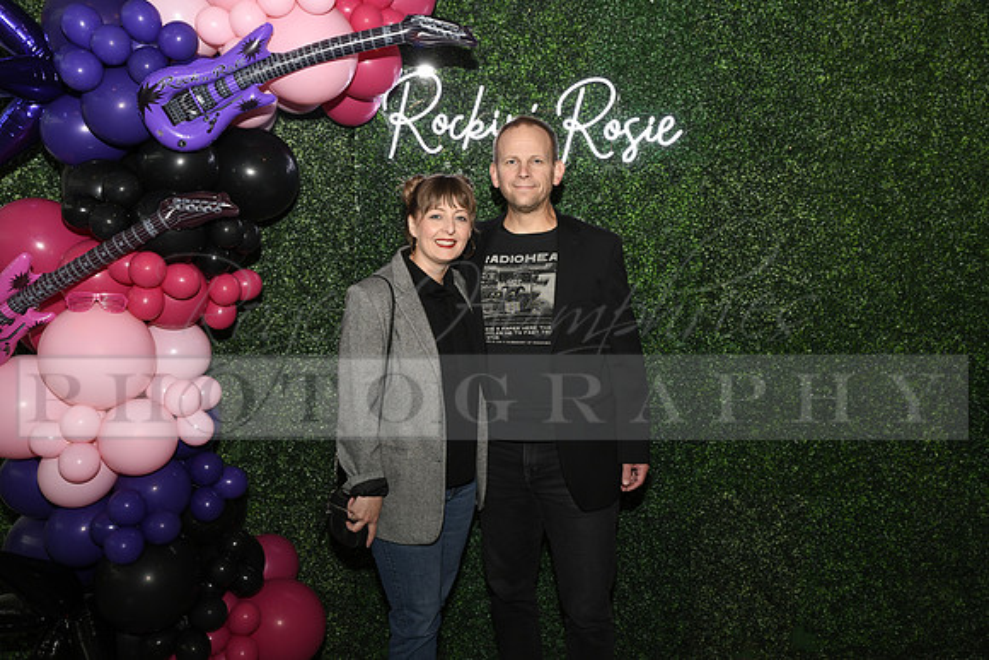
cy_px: 330
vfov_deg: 45.0
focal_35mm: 29
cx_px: 494
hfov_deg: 63.6
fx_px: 797
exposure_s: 1/60
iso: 500
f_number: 6.3
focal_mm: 29
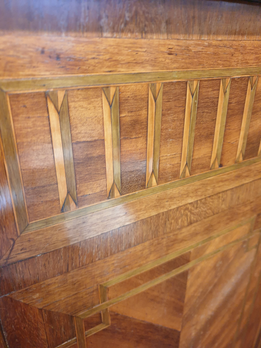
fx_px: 261
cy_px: 174
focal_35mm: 26
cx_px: 130
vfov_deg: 67.3
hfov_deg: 53.1
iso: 250
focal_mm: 4.3
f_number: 1.5
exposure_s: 1/17
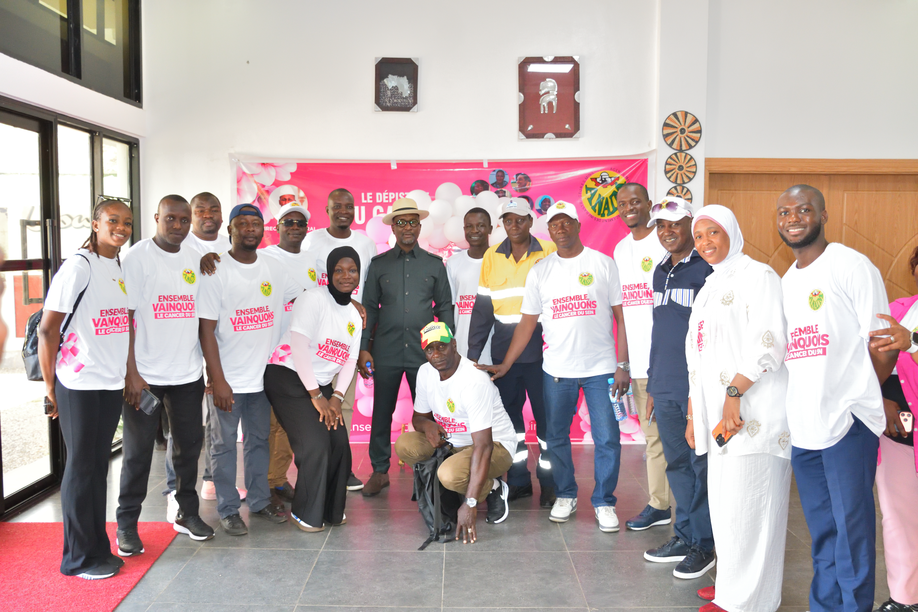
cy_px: 306
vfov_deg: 43.6
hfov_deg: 61.9
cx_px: 459
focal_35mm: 30
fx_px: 765
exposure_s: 1/250
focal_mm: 20
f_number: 3.5
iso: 3200
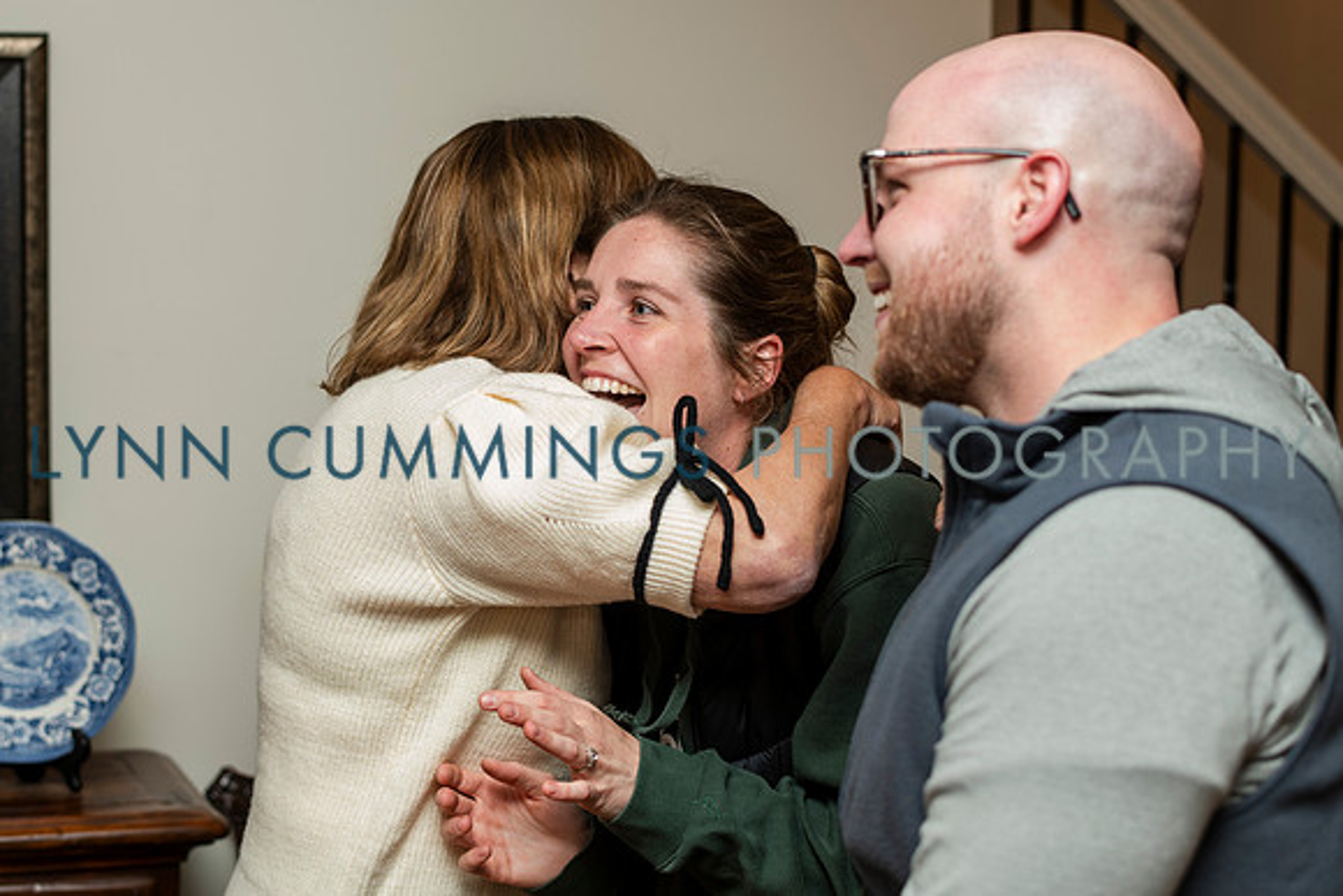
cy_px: 443
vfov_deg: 19.8
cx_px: 552
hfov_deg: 29.3
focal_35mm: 69
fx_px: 2563
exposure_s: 1/160
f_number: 3.5
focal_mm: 58
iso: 400
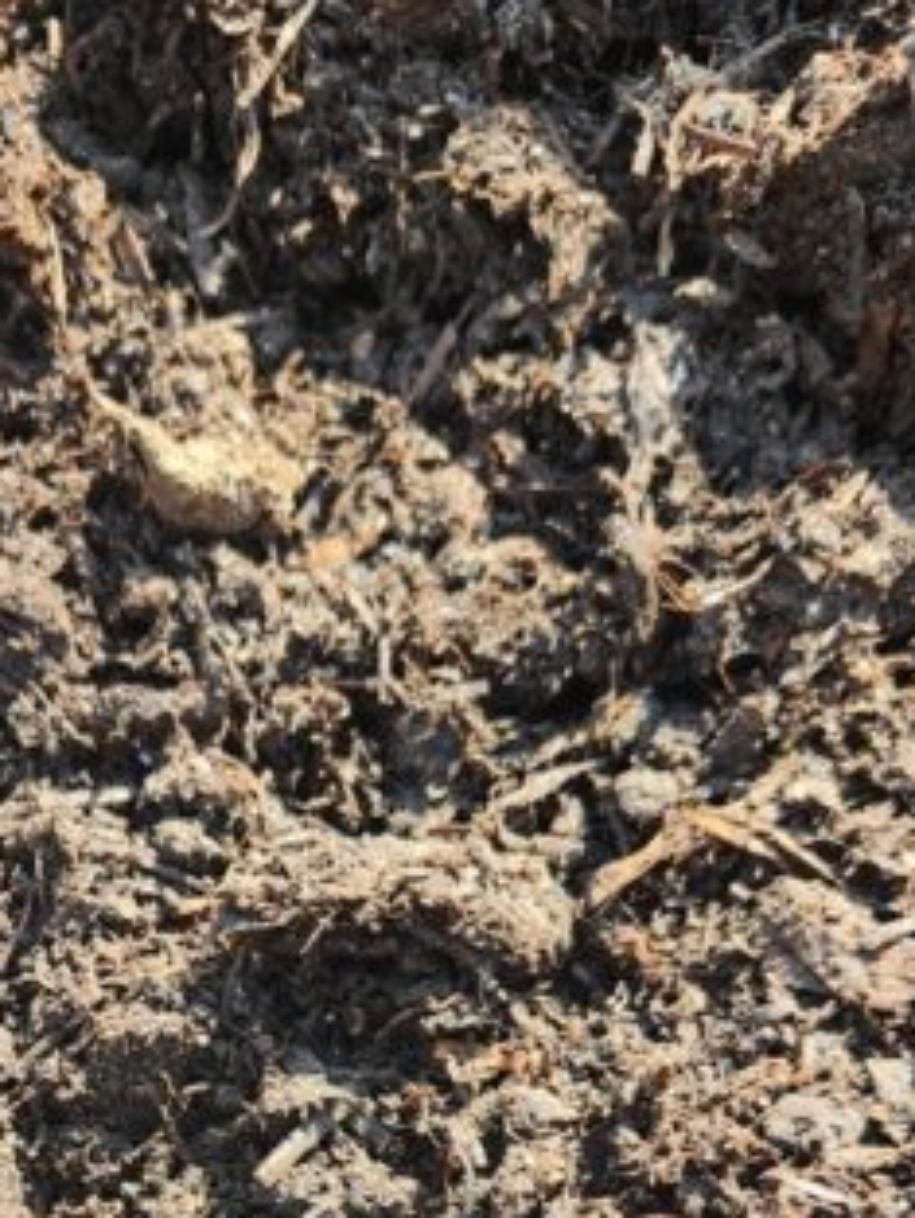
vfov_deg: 36.1
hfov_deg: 29.4
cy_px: 1138
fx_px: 1726
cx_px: 261
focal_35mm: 49
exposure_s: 1/180
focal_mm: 5.4
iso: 32
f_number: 1.8
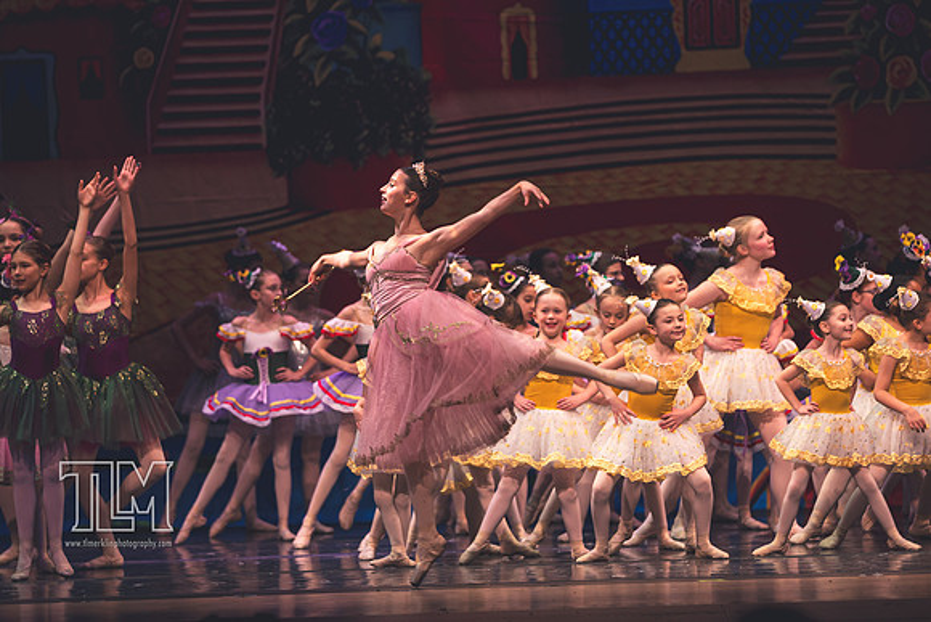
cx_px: 466
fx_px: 6211
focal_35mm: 240
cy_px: 311
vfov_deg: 5.7
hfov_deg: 8.6
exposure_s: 1/250
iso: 500
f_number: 2.8
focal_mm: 160
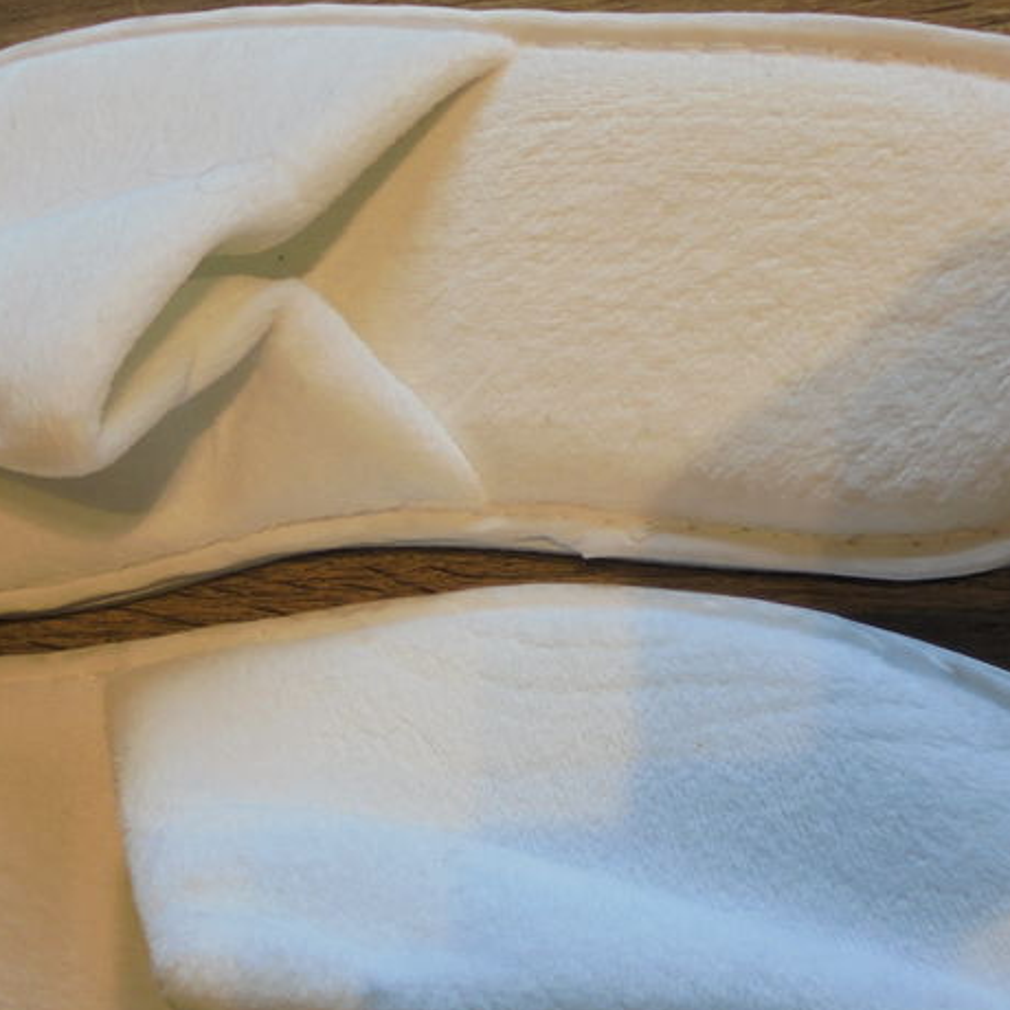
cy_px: 689
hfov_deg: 34.0
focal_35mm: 50
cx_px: 527
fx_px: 1651
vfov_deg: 33.7
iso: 100
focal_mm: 4.6
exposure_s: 1/30
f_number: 3.5
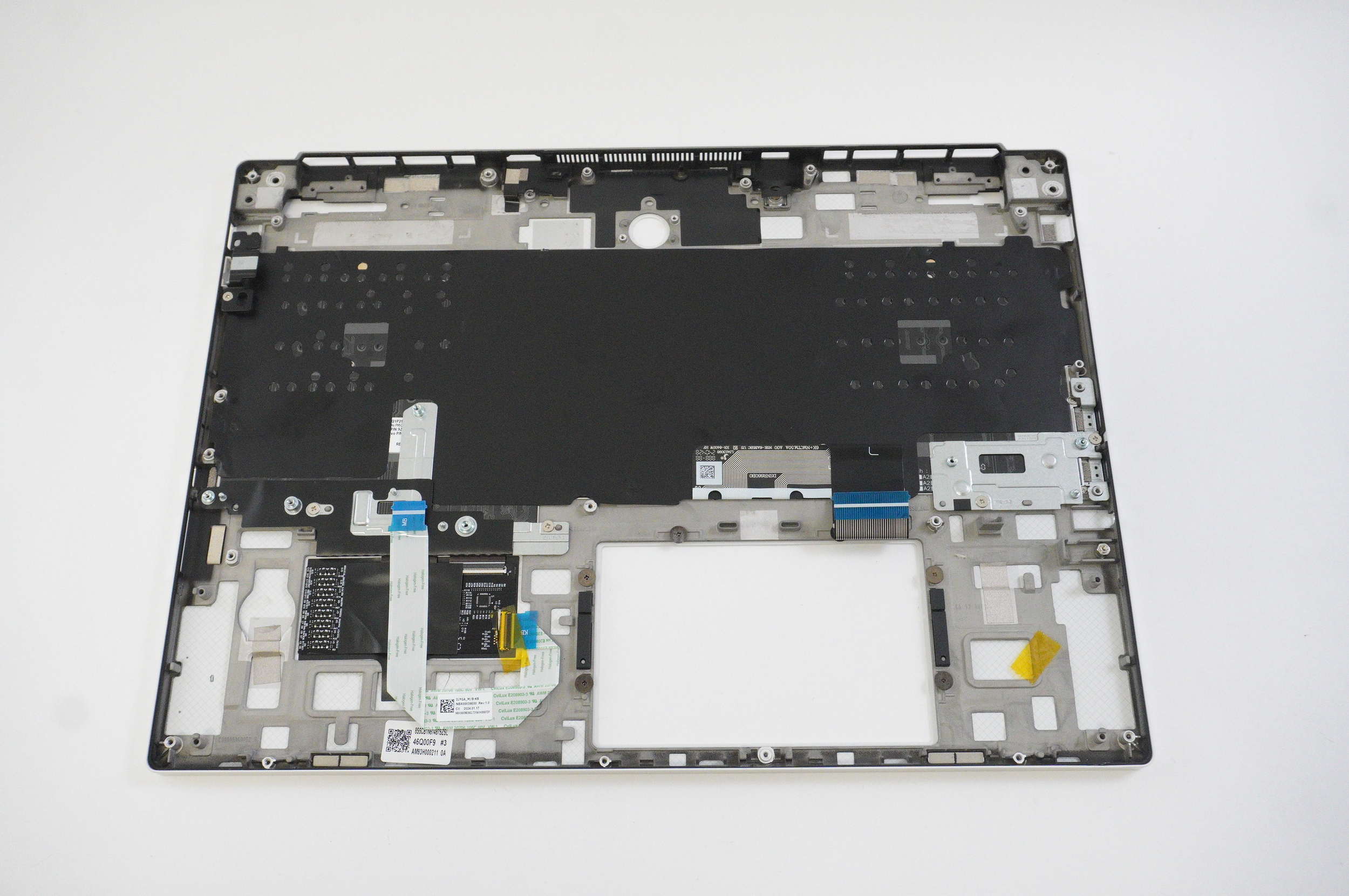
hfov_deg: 57.3
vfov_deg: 39.9
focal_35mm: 33
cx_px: 674
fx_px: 1235
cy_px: 448
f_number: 6.3
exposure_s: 1/160
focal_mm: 22
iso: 4000
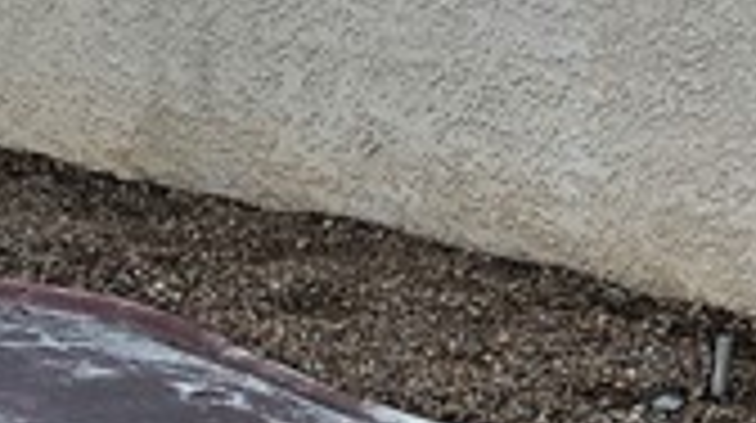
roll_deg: -0.5
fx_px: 3724
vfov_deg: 6.5
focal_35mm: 186
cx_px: 180
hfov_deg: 11.6
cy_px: 477
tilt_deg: -13.1
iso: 40
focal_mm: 4
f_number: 1.8
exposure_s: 1/120
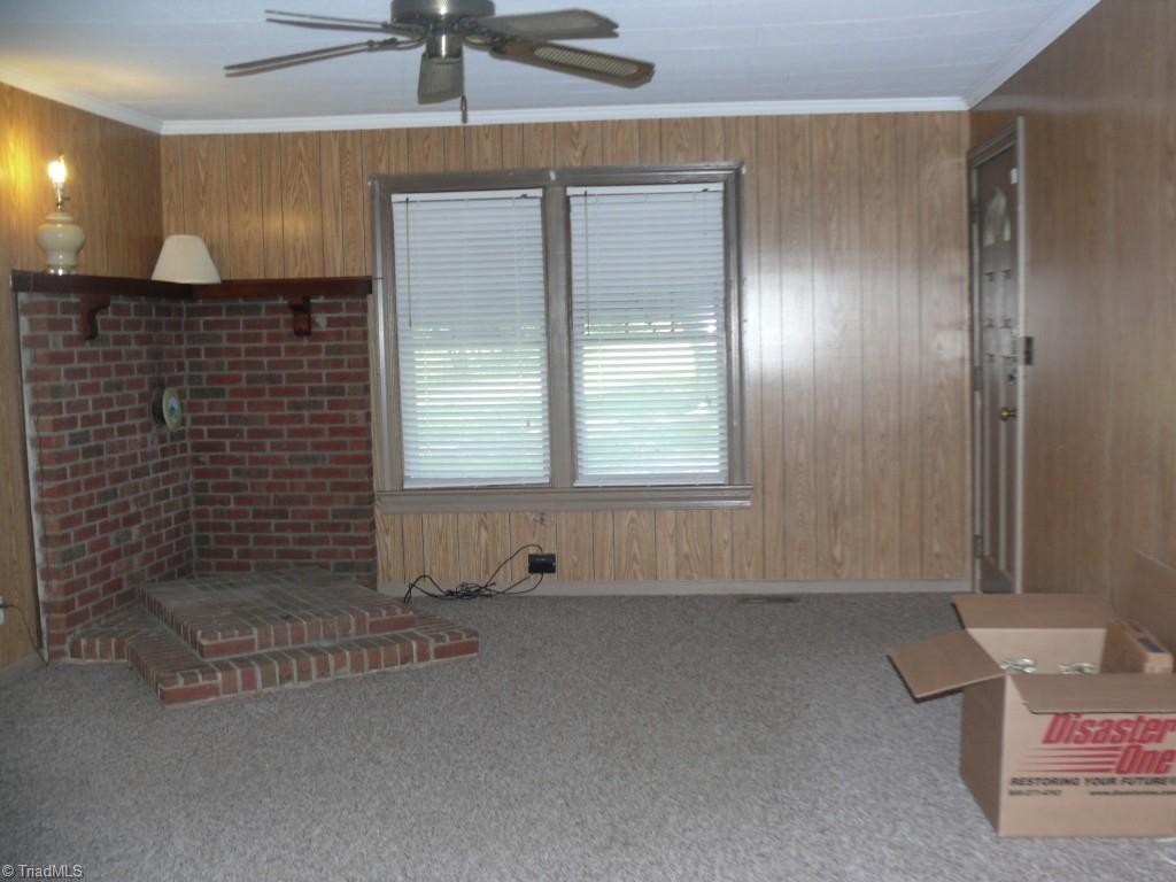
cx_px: 588
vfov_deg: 38.7
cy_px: 441
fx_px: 1257
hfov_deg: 50.1
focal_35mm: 37
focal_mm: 7.7
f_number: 2.8
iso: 160
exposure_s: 1/30
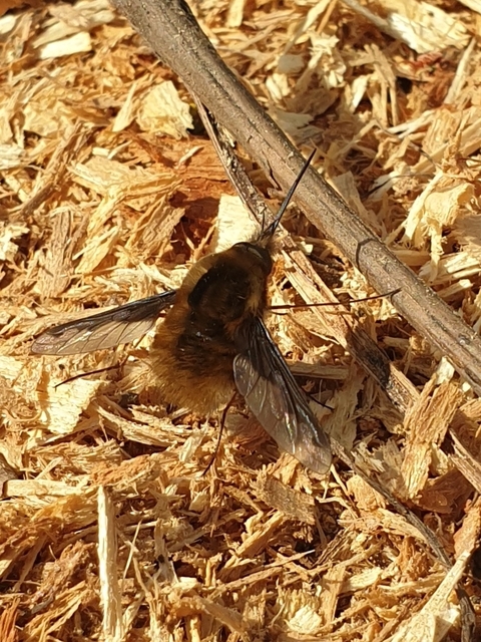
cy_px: 321
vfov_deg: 67.3
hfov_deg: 53.1
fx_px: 482
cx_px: 240
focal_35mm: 26
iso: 50
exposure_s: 1/1155
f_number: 2.4
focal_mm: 4.3
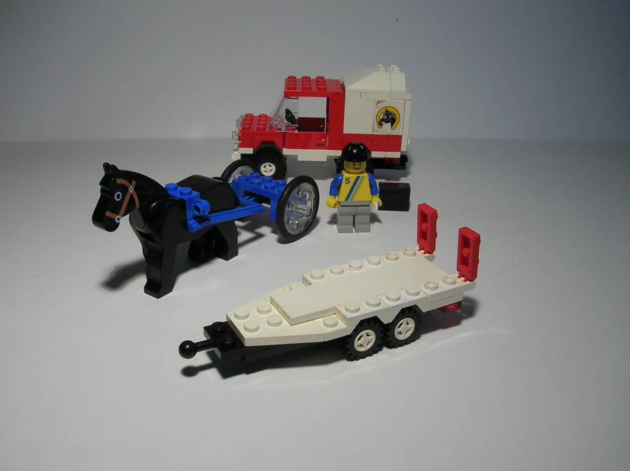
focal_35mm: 34
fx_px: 618
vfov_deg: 41.7
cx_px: 315
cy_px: 236
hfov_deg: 54.0
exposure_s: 1/20
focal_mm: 5.7
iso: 50
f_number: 4.9
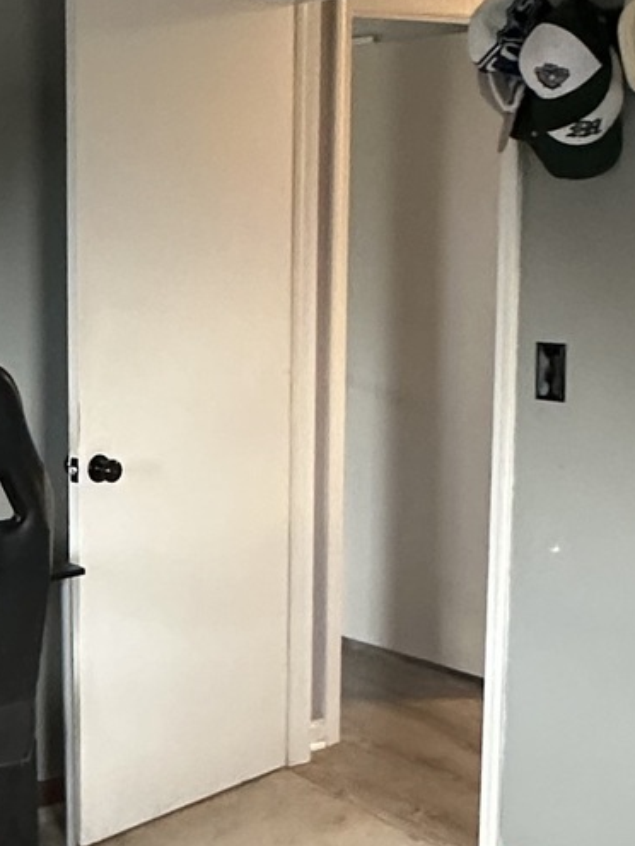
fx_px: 1590
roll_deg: +0.3
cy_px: 399
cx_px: 85
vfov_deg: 29.8
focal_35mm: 65
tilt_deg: -7.3
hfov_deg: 22.1
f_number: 2.2
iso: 400
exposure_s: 1/60
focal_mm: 2.22
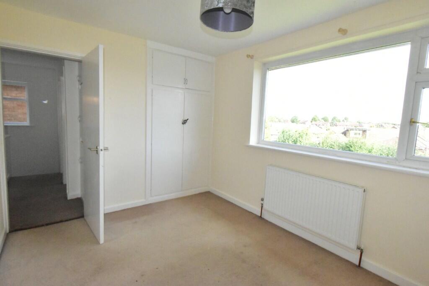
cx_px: 214
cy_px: 143
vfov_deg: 67.4
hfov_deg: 90.0
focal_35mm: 18
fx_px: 215
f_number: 25
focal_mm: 12
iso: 11400
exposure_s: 1/200
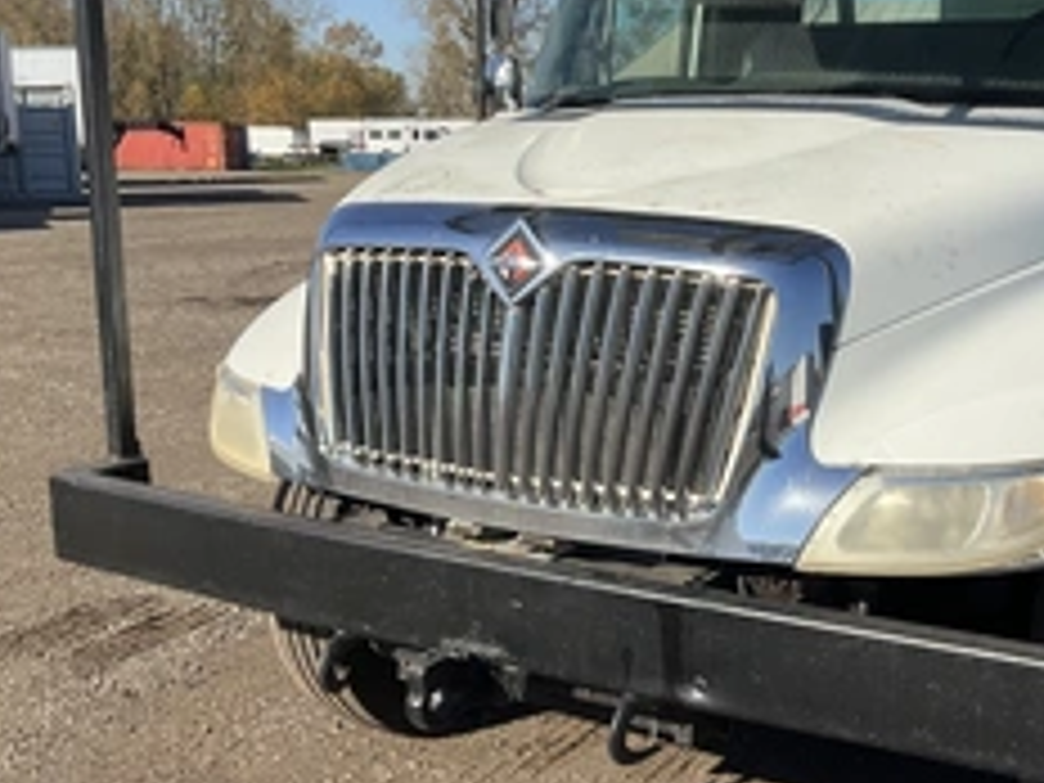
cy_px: 432
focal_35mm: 50
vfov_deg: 29.1
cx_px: 724
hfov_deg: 37.6
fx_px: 1508
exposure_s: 1/1577
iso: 25
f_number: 1.8
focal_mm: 3
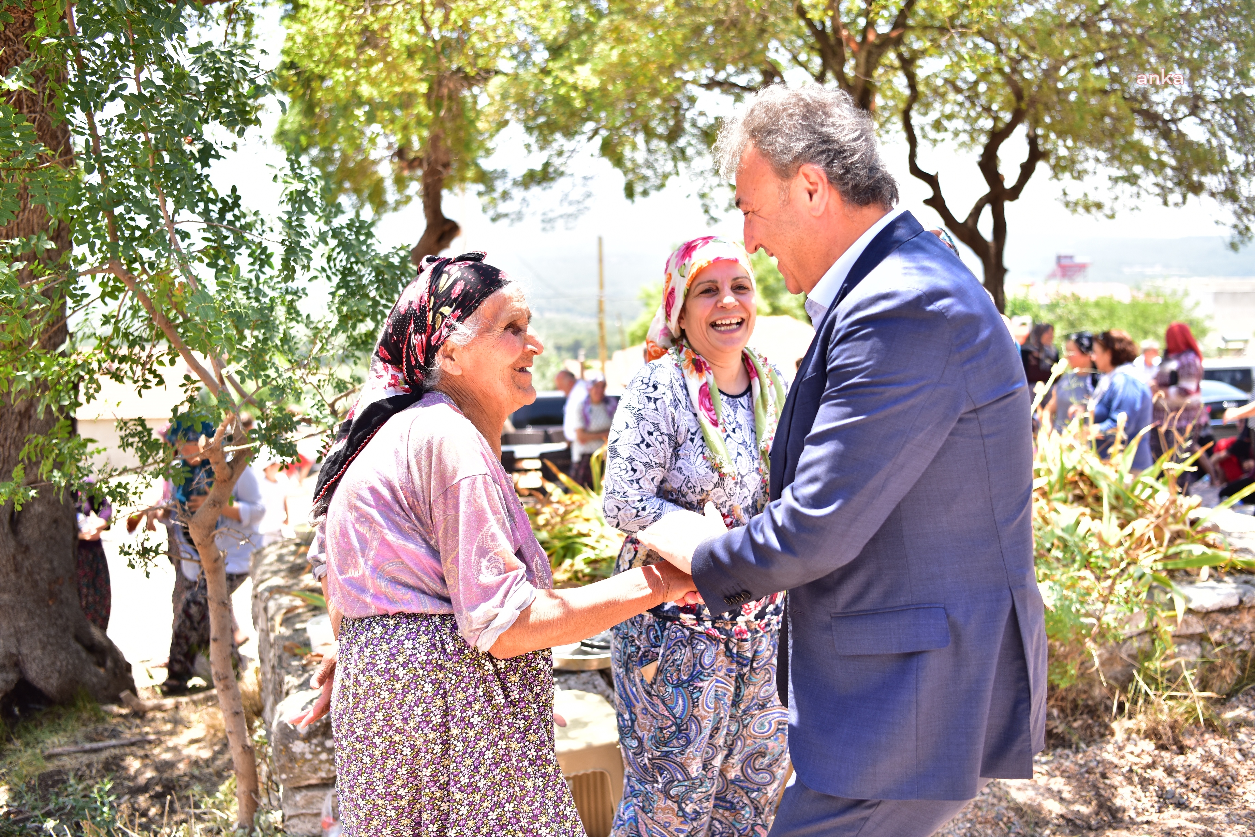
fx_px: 1186
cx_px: 628
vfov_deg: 38.9
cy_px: 418
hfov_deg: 55.8
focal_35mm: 34
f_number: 2.8
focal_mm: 34
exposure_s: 1/500
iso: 200
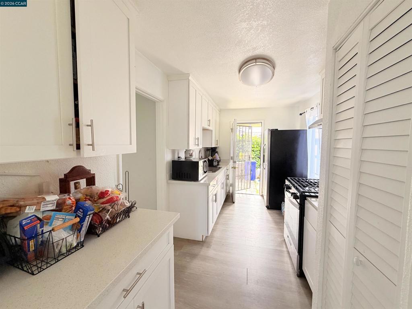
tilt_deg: -4.1
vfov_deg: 85.7
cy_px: 154
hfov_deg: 102.1
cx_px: 206
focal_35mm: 14
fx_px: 167
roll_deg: +0.1
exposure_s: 1/121
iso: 125
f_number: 2.2
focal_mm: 2.22
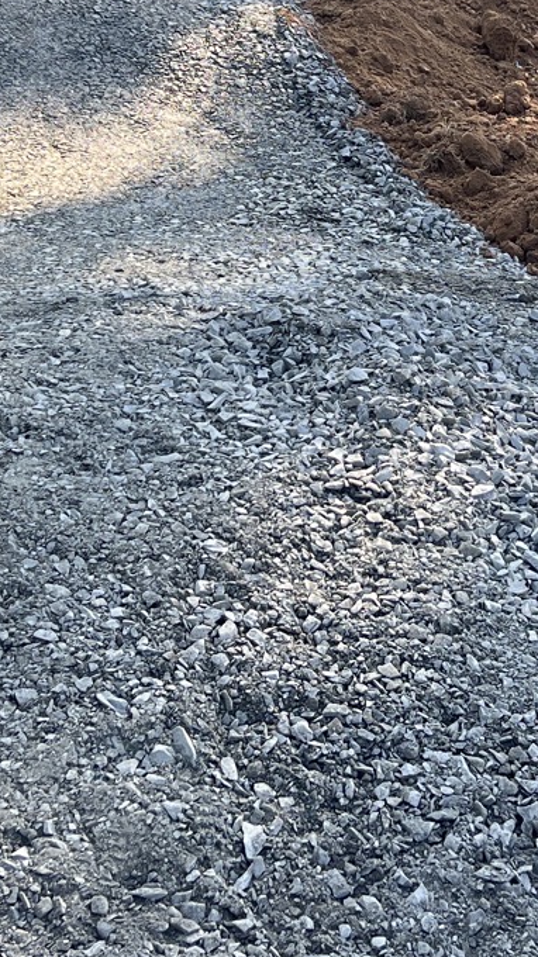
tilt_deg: -15.6
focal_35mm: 80
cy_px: 139
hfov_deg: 15.0
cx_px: 403
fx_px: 2031
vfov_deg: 25.9
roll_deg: -0.3
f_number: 1.5
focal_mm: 5.7
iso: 50
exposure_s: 1/416
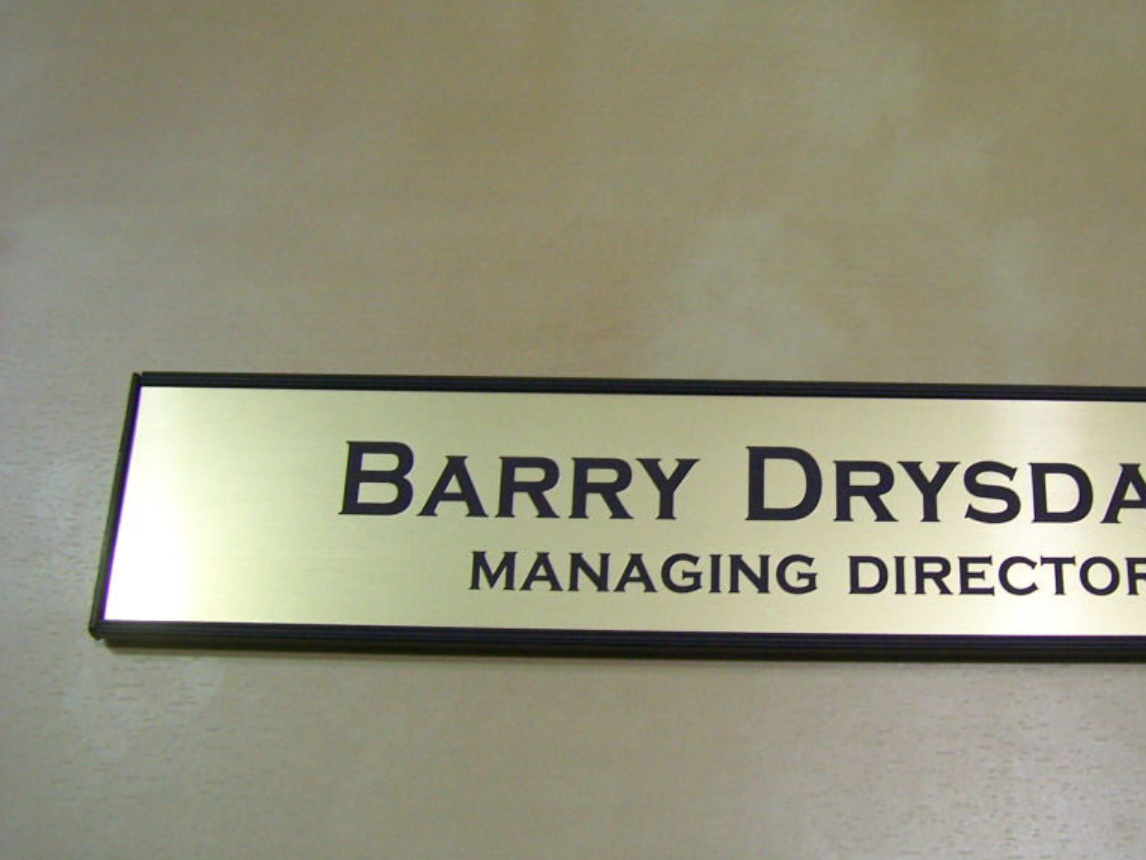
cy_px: 443
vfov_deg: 30.3
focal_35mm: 48
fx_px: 1590
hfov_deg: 39.0
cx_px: 808
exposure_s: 1/30
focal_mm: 5.6
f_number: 2.7
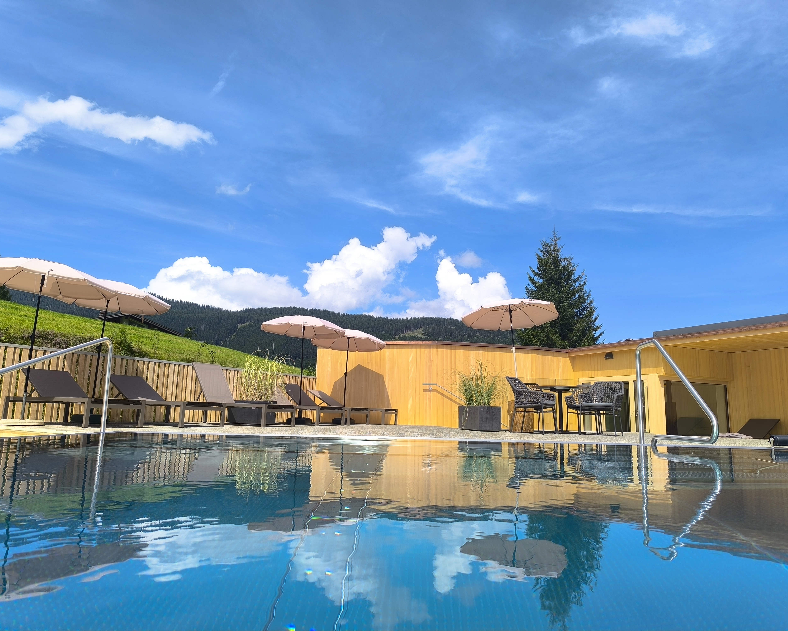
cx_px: 399
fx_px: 560
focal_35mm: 24
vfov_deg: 58.8
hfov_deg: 70.3
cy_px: 315
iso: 50
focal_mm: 6.14
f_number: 1.65
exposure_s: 1/854
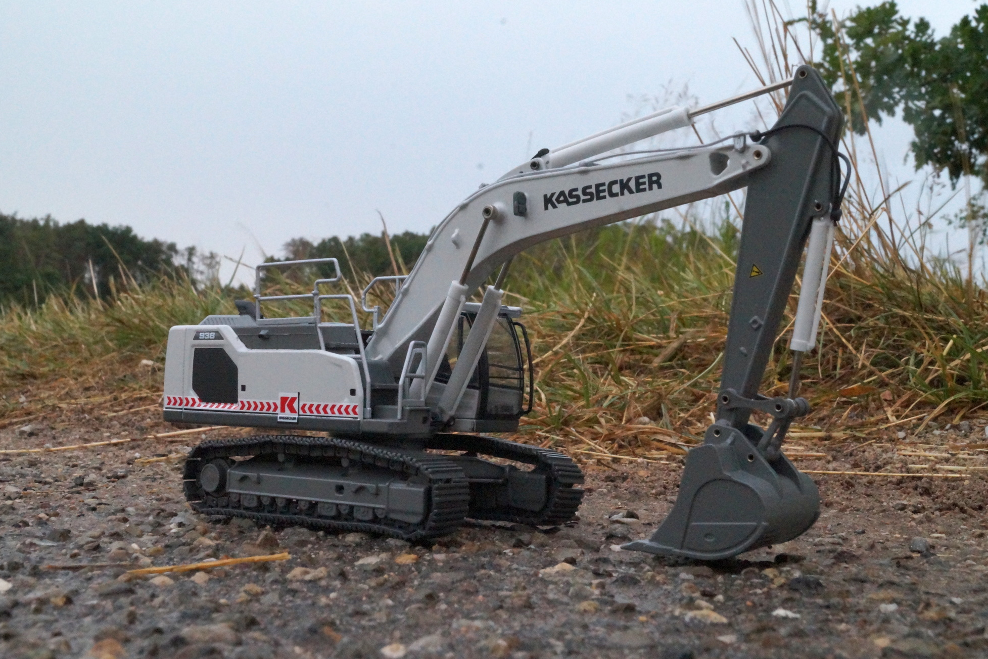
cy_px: 333
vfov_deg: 29.3
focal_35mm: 46
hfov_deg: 42.7
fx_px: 1263
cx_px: 493
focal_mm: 30
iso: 3200
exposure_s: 1/20
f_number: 22
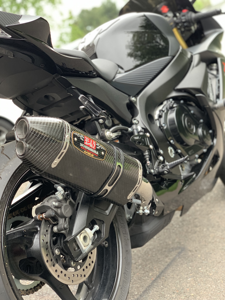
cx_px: 112
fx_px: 451
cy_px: 150
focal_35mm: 52
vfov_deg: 36.8
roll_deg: +15.3
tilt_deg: -8.9
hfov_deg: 28.0
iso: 125
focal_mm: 6
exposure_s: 1/60
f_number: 2.4
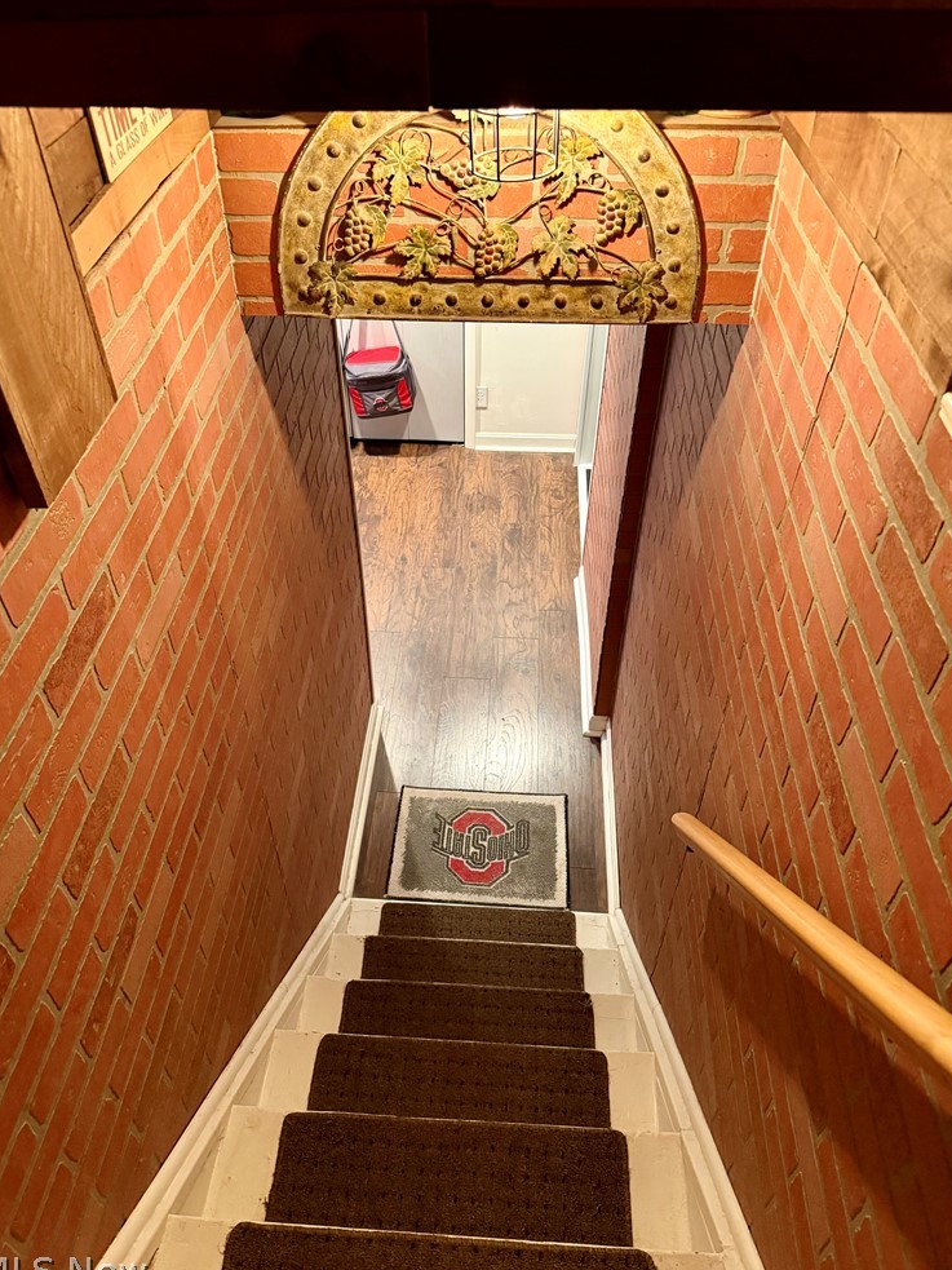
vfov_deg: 69.4
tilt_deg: -44.2
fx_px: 917
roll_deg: +0.0
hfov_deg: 54.9
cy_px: 640
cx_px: 465
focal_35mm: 25
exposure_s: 1/40
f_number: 1.78
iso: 800
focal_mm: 6.76
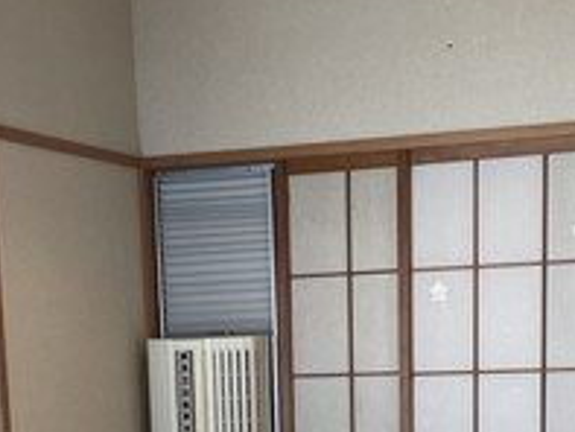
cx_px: 248
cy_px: 594
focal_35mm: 87
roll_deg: +2.4
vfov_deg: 15.9
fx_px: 1446
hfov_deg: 22.5
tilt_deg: -10.5
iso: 100
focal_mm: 4.2
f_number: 1.6
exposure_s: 1/121
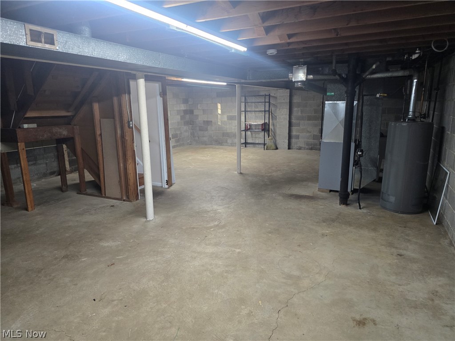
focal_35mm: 23
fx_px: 302
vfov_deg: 58.9
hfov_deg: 73.9
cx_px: 228
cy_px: 170
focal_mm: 6.3
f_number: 1.7
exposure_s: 1/120
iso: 500
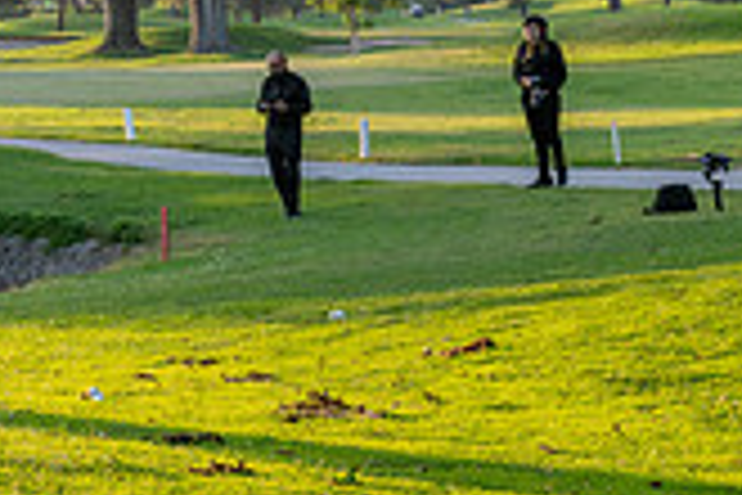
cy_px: -328
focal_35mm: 180
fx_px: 3710
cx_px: -470
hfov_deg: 10.9
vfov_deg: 7.5
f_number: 6.3
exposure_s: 1/200
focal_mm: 48
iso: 200
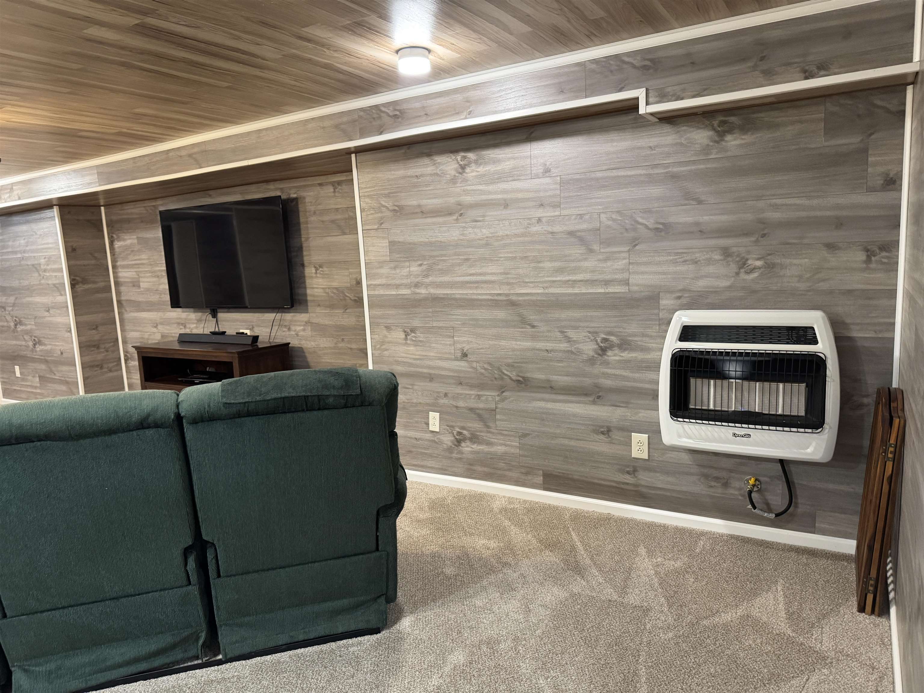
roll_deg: +2.9
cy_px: 346
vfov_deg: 56.8
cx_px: 462
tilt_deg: -8.0
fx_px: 641
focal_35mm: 24
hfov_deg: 71.6
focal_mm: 6.76
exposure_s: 1/60
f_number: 1.78
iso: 500
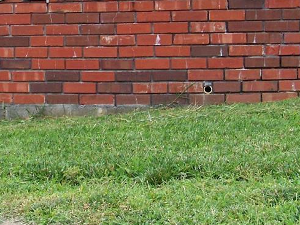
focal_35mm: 108
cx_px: 68
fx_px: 936
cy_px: 61
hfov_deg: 18.1
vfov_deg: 13.7
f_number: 2.8
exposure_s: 1/80
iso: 80
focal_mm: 5.85
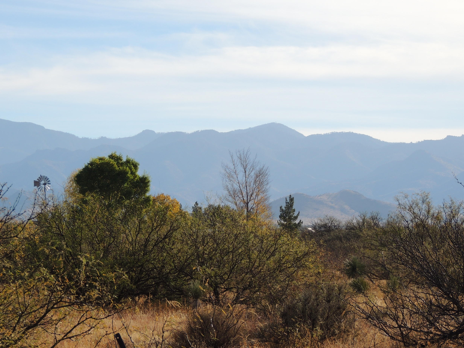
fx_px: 2198
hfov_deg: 12.0
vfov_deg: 9.0
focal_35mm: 164
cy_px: 197
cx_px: 207
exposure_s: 1/800
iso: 100
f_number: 4.3
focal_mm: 24
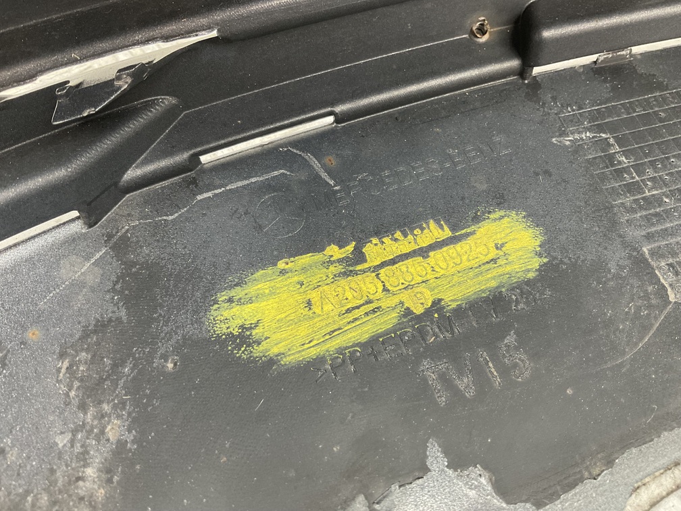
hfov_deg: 61.7
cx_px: 340
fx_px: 571
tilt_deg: -54.2
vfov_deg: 48.2
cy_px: 256
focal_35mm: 29
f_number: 1.8
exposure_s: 1/60
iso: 160
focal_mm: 3
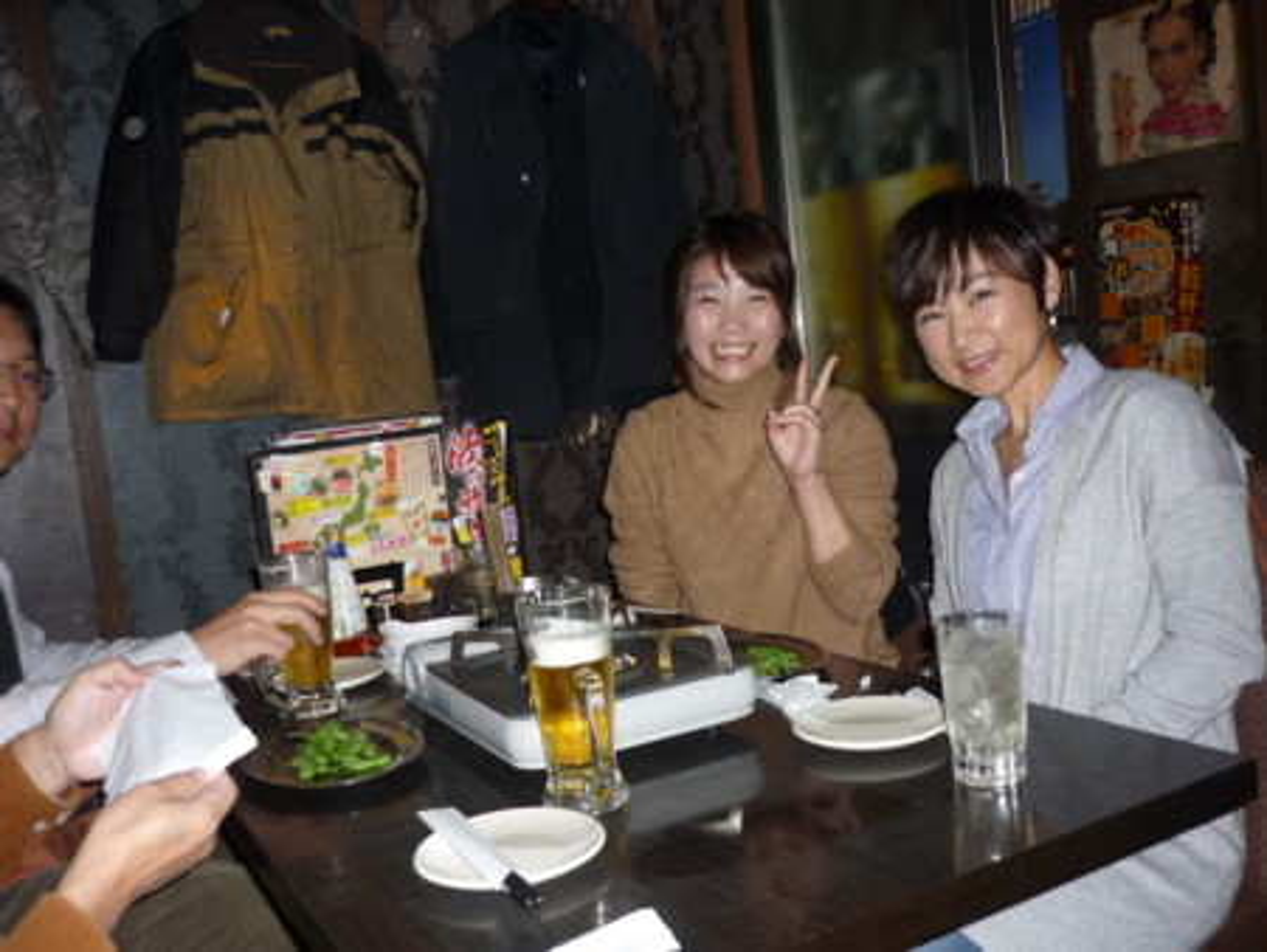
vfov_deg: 43.0
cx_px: 634
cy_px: 476
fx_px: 1208
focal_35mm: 33
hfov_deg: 55.3
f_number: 2.8
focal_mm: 5.5
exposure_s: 1/30
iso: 160
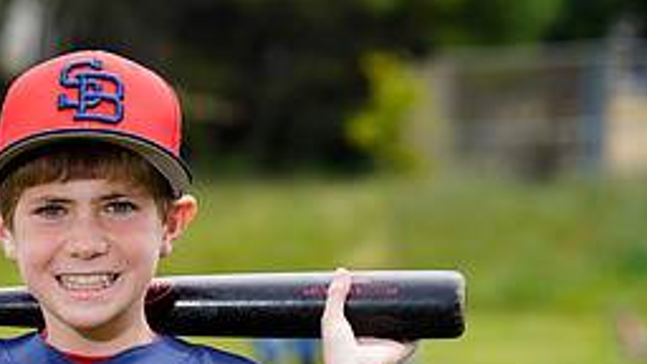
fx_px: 6279
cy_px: 446
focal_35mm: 366
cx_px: 15
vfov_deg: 3.3
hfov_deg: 5.9
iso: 100
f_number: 6.3
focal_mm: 154
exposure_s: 1/250
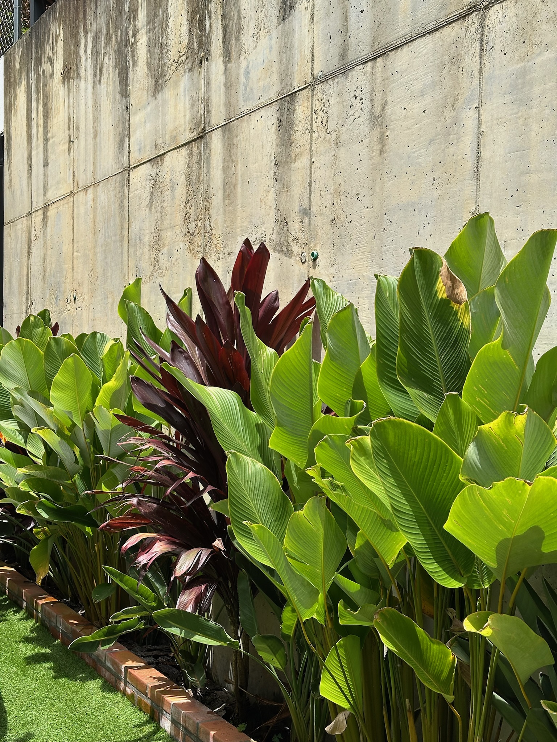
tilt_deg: -0.1
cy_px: 371
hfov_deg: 30.3
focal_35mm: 48
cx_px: 278
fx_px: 1030
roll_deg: -1.7
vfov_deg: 39.7
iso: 64
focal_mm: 6.86
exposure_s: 1/2732
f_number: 1.78
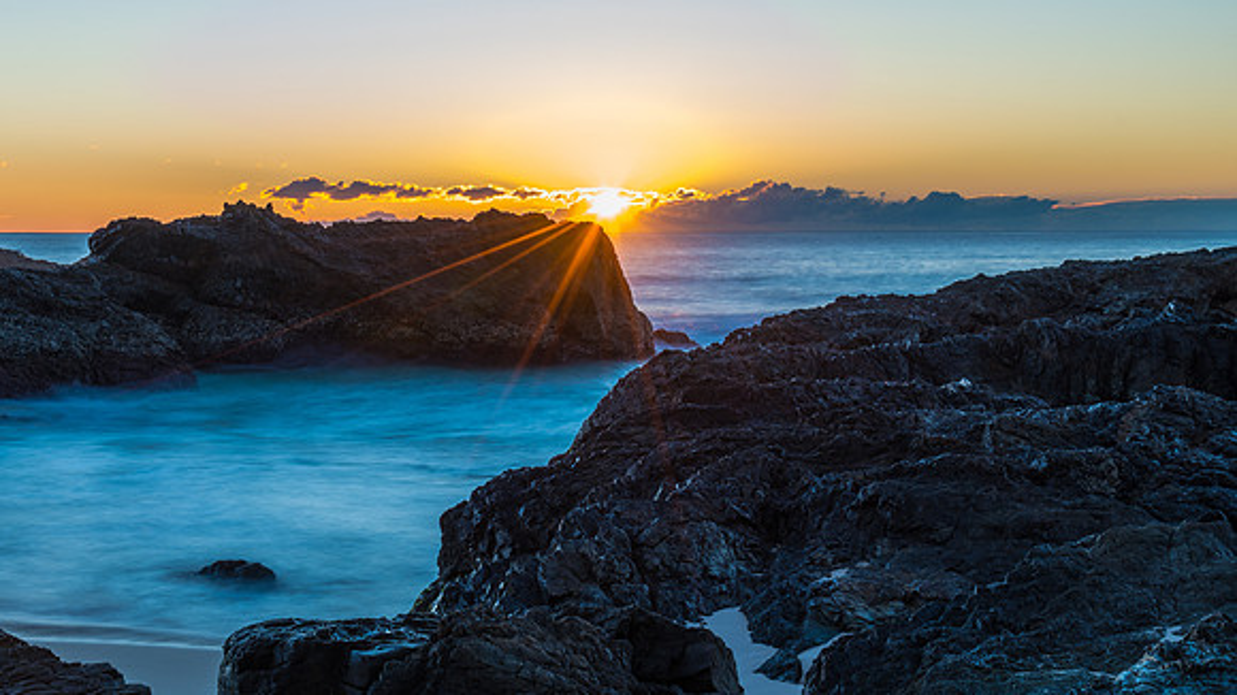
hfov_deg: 32.1
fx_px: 2104
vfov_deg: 18.7
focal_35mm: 64
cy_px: 416
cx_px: 295
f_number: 9
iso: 31
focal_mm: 40
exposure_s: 4
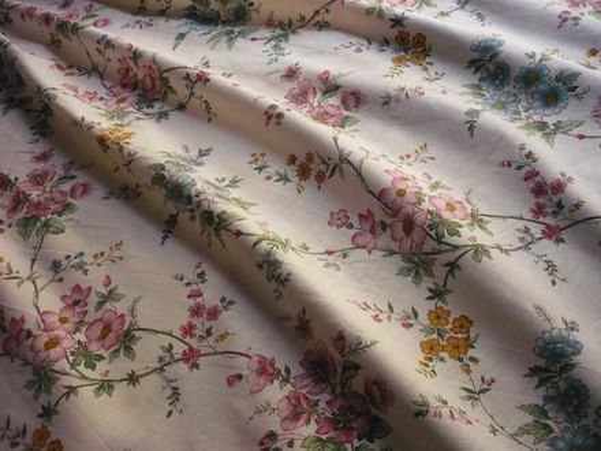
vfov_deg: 40.7
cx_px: 300
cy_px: 226
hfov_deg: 52.6
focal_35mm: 35
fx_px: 608
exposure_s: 1/160
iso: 400
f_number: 2.8
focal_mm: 5.8
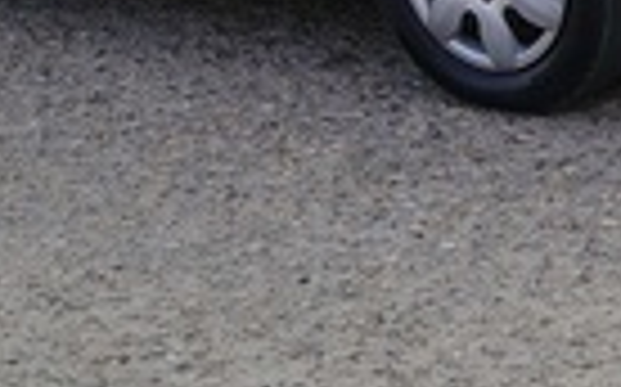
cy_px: -308
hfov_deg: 16.0
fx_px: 2198
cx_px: 475
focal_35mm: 130
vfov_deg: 9.6
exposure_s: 1/442
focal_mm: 5.25
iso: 100
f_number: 1.75
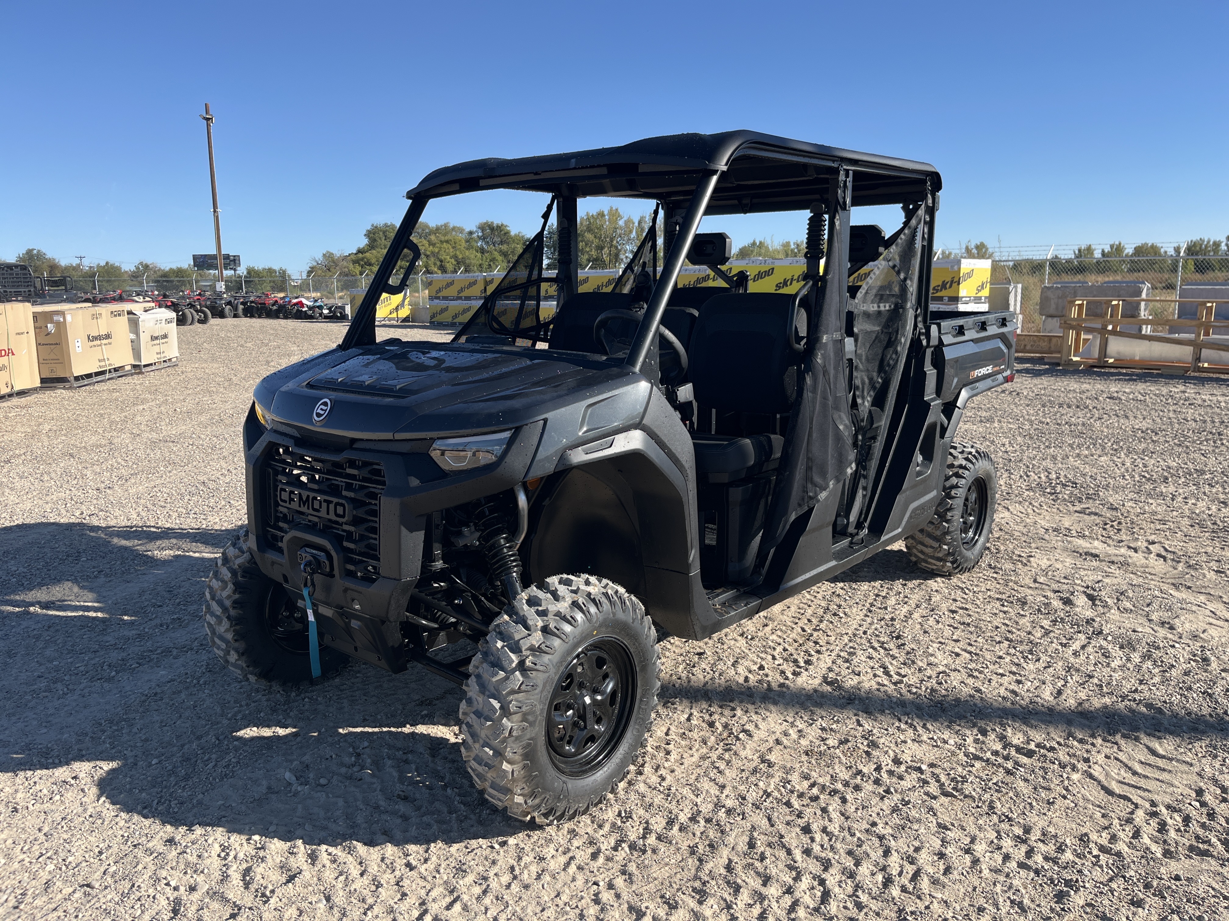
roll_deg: +0.6
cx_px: 614
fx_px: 923
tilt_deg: -11.2
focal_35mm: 26
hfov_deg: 67.3
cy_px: 460
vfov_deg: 53.1
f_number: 1.6
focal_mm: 5.1
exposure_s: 1/2222
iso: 50
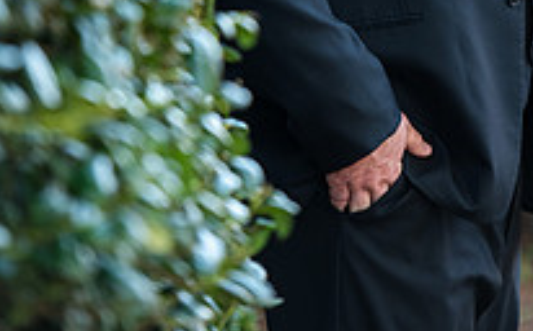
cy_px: -158
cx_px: 344
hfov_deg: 5.9
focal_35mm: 357
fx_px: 5177
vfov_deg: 3.6
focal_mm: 160
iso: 200
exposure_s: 1/80
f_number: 3.2
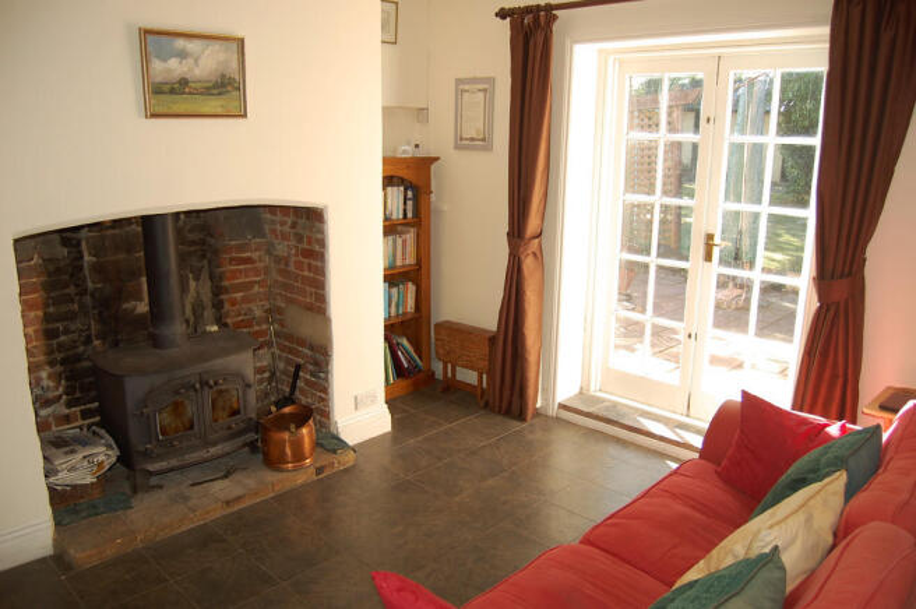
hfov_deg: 67.4
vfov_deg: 47.8
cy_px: 304
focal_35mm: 27
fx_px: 686
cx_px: 458
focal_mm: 18
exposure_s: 1/80
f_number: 3.5
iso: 200
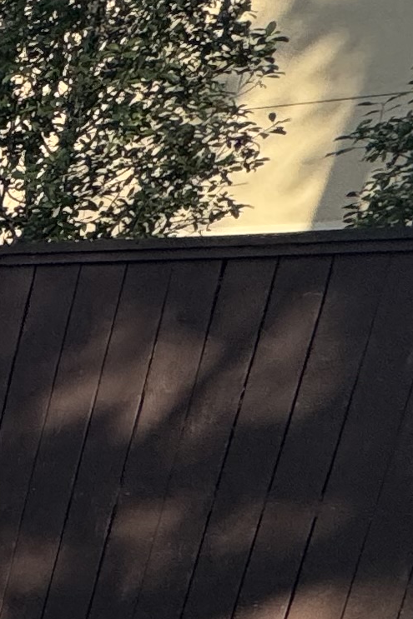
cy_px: 777
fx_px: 1360
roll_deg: -0.8
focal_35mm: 79
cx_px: -1044
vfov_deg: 23.1
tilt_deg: -17.8
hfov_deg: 9.5
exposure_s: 1/1078
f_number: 2.2
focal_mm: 2.22
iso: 50
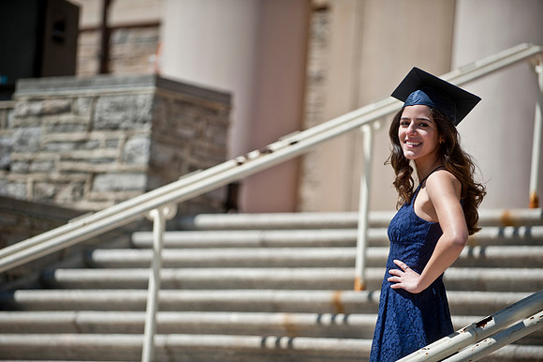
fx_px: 2412
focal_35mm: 160
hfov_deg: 12.8
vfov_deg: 8.6
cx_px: 272
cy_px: 181
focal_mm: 160
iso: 100
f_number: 2.8
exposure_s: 1/2000
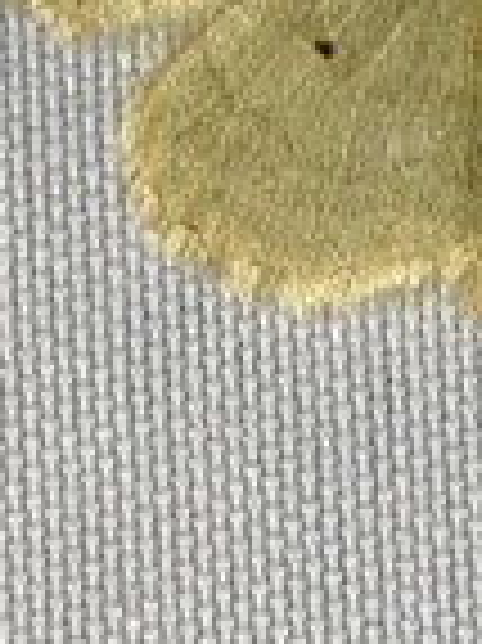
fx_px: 5169
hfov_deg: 5.3
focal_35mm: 278
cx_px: 559
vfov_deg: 7.1
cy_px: 126
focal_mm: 5.31
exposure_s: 1/50
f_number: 1.7
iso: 64
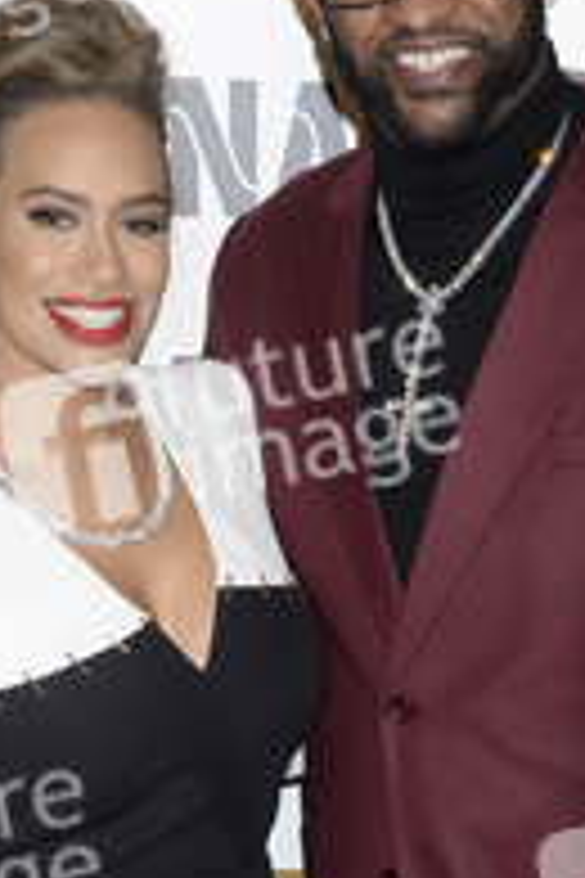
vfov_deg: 18.0
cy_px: 653
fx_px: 2754
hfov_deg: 12.1
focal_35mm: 113
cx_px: 362
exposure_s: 1/250
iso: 640
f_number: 5.6
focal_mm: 55
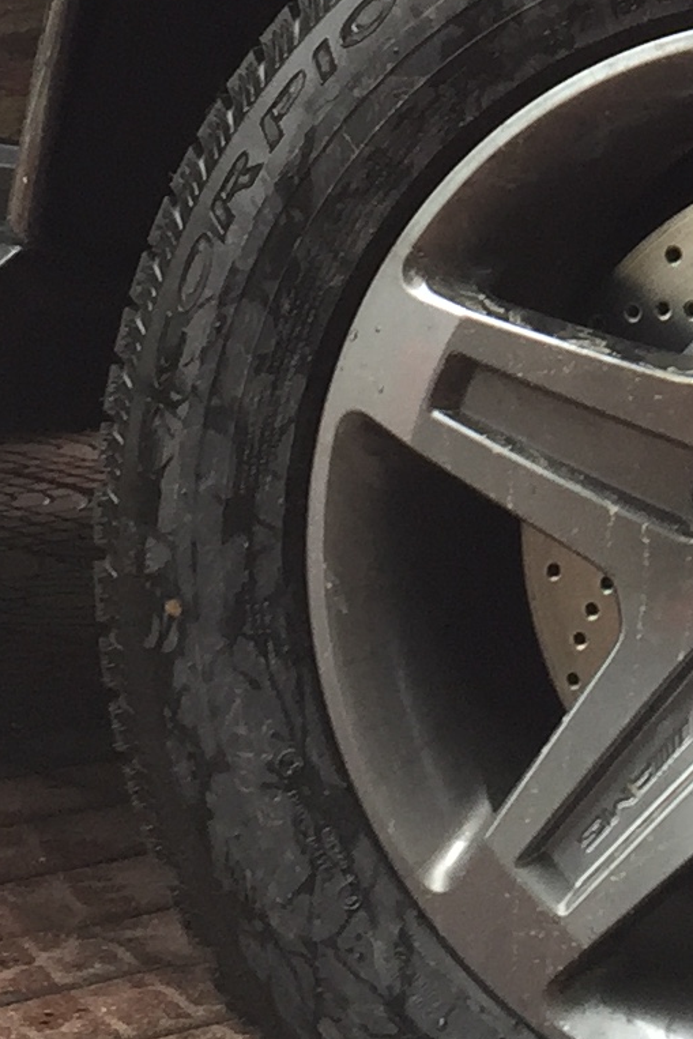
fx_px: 3723
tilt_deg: +2.8
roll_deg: -3.7
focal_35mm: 129
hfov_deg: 10.5
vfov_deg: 15.3
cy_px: -227
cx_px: 727
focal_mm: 4.15
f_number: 2.2
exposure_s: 1/100
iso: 50
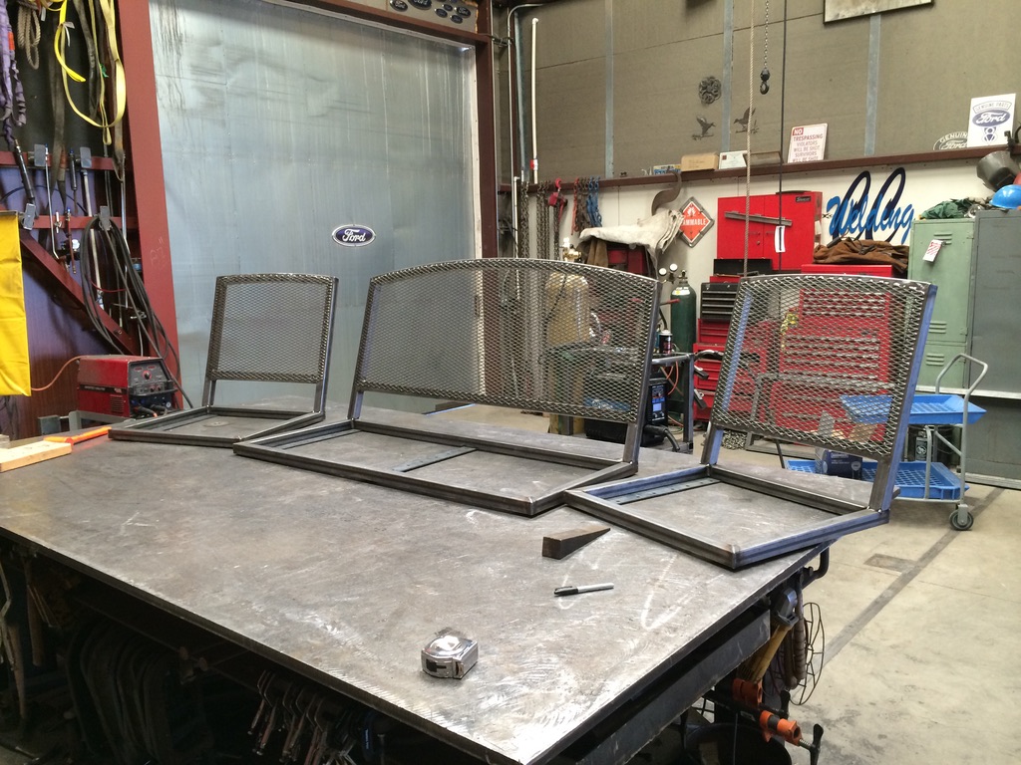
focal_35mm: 30
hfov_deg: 60.0
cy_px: 382
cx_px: 510
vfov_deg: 46.8
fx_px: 885
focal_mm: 4.12
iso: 64
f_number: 2.2
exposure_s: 1/30
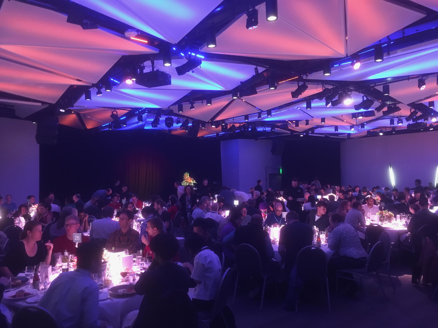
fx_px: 367
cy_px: 164
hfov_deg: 61.7
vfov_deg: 48.2
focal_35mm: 29
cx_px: 219
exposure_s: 1/17
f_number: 2.2
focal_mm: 4.15
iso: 200
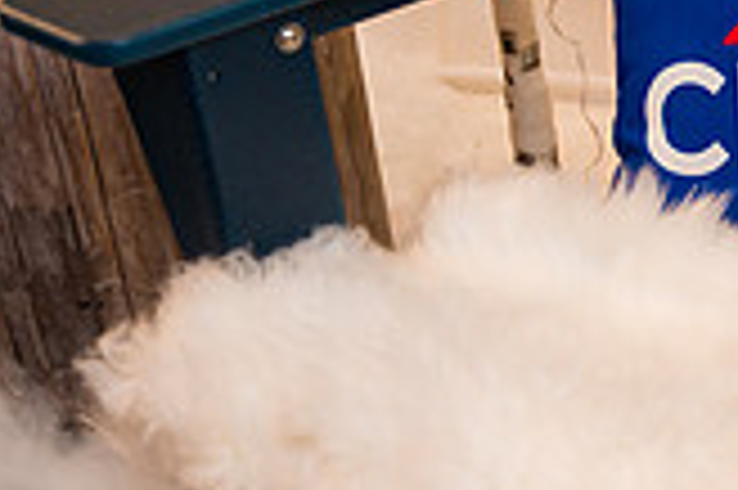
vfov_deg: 15.9
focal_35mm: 85
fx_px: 1741
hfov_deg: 20.3
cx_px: 1130
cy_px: 81
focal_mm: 24
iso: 400
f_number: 3.2
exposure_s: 1/200
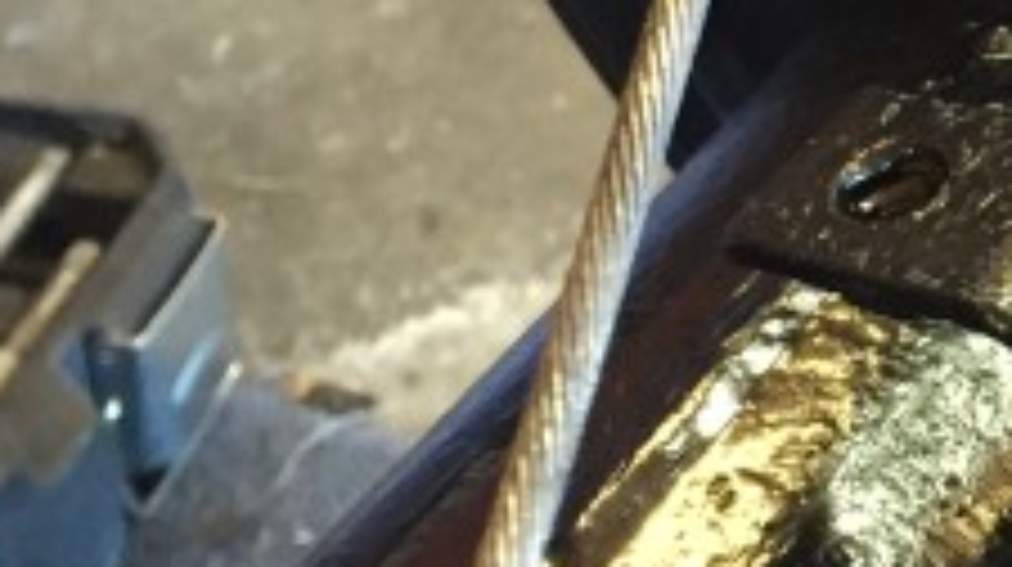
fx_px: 3619
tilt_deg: -35.5
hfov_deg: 14.8
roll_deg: -0.9
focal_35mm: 135
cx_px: 1538
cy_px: -270
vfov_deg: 8.8
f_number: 2.2
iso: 200
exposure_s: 1/33
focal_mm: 4.15
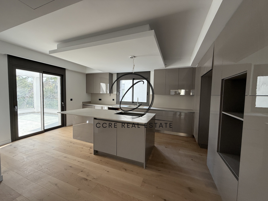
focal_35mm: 14
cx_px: 134
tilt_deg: -3.1
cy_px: 100
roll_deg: -1.2
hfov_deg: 102.1
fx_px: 108
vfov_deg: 85.7
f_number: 2.2
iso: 100
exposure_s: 1/99
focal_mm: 2.22
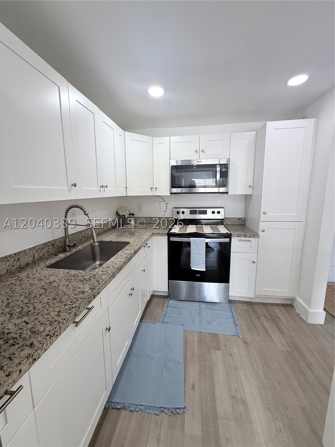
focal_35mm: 14
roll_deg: -0.4
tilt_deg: -8.5
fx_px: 181
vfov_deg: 102.1
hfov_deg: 85.7
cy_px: 224
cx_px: 168
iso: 160
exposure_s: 1/120
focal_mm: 2.22
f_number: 2.2
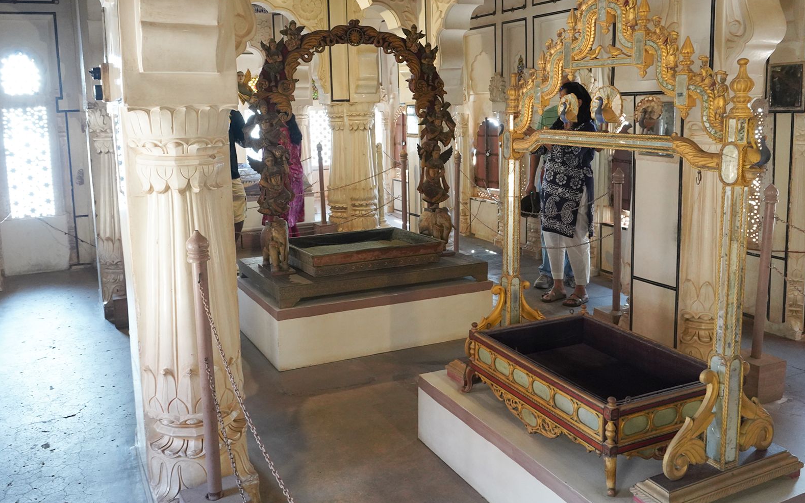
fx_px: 680
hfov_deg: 61.2
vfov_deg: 40.2
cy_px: 180
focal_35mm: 31
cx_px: 386
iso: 3200
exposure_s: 1/80
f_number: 5
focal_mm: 24
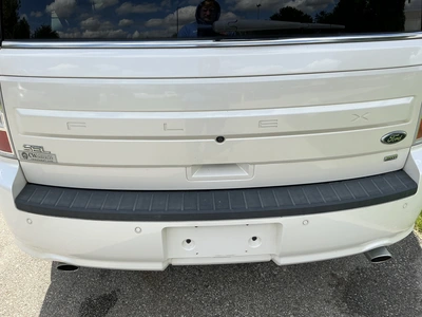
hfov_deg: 63.4
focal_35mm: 28
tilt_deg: -28.7
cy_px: 158
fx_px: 341
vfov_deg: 49.7
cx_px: 211
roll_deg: +1.3
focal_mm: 3
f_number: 1.8
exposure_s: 1/1195
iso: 25
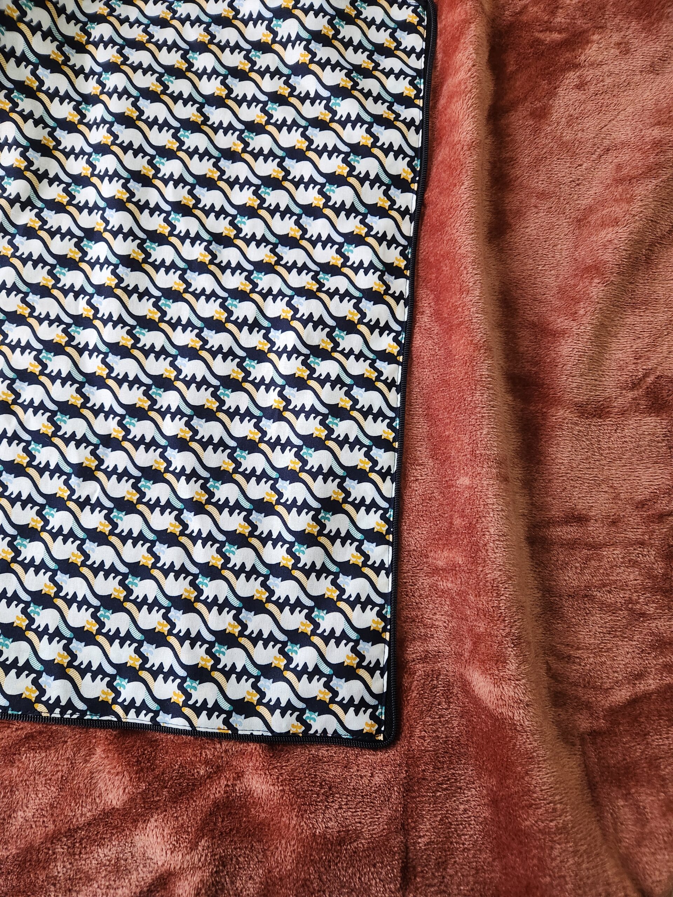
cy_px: 448
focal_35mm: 23
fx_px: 596
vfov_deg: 73.9
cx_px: 336
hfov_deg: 58.9
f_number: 1.8
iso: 320
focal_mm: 5.4
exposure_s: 1/120
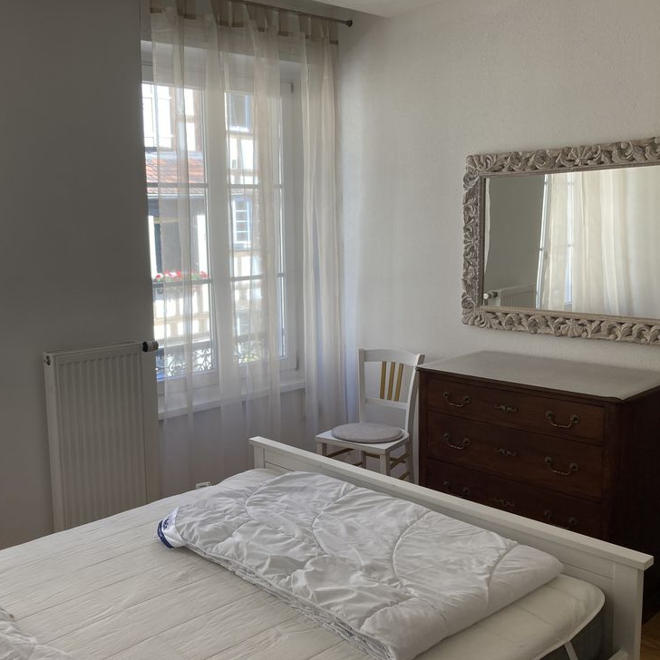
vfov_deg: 48.5
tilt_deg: -8.6
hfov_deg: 48.1
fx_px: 733
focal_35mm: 34
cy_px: 332
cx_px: 257
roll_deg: +1.7
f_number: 1.8
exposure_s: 1/144
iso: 20
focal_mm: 3.99
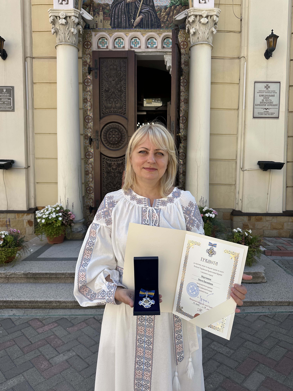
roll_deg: -2.0
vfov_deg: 71.6
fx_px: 271
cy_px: 196
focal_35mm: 24
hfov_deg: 56.8
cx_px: 146
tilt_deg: -3.2
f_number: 1.78
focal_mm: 6.86
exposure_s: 1/1845
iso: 80
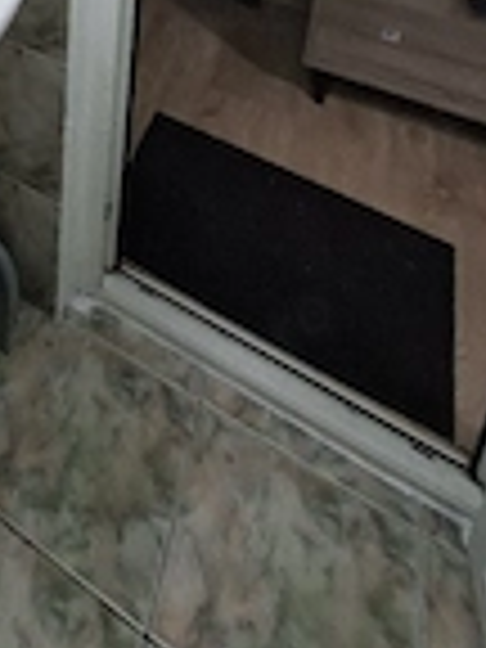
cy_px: -248
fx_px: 674
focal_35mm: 36
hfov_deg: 33.5
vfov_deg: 32.9
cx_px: -72
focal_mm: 1.74
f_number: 2.2
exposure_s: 1/30
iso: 160
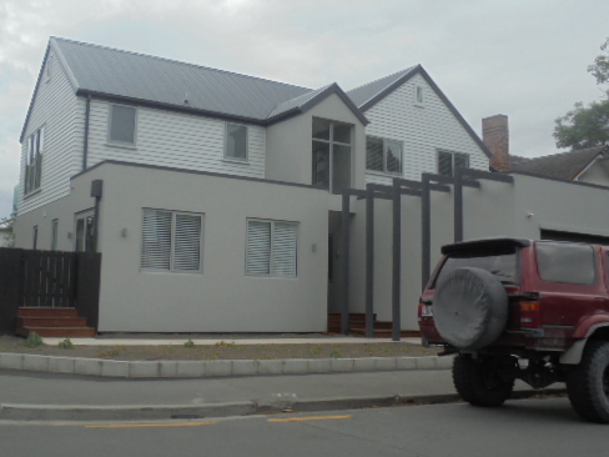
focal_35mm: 38
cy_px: 211
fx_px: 669
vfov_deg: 37.7
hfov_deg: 48.6
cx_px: 233
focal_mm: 5.3
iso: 100
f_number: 3.7
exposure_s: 1/100
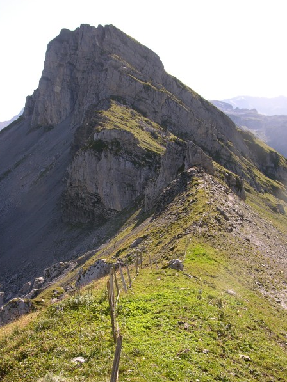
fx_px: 497
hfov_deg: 32.1
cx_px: 113
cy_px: 236
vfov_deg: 41.8
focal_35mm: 45
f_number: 5
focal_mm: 8.9
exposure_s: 1/156
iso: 50
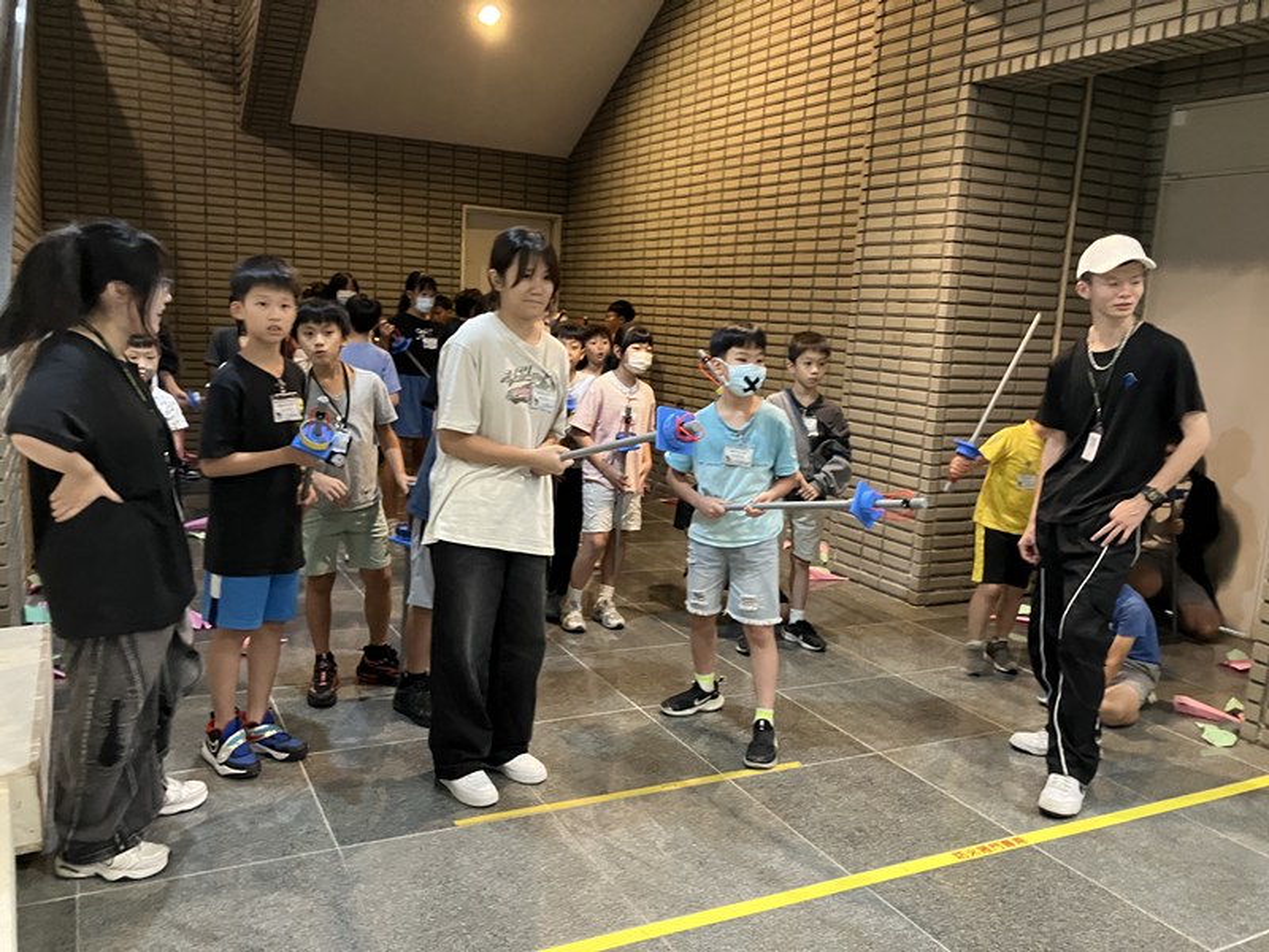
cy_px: 476
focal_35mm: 28
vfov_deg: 49.7
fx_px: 1026
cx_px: 634
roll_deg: -2.6
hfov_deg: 63.4
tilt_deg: -9.5
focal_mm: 3.99
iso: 500
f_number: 1.8
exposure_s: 1/30
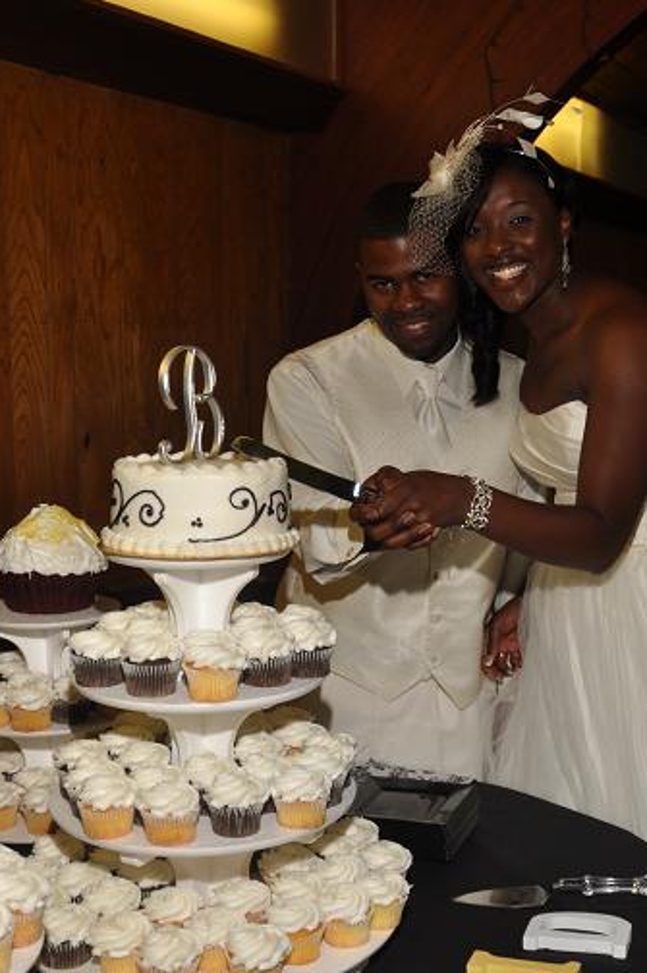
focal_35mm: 46
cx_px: 396
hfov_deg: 29.1
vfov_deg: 42.7
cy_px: 529
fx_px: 1243
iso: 320
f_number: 3.5
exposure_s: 1/200
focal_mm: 24
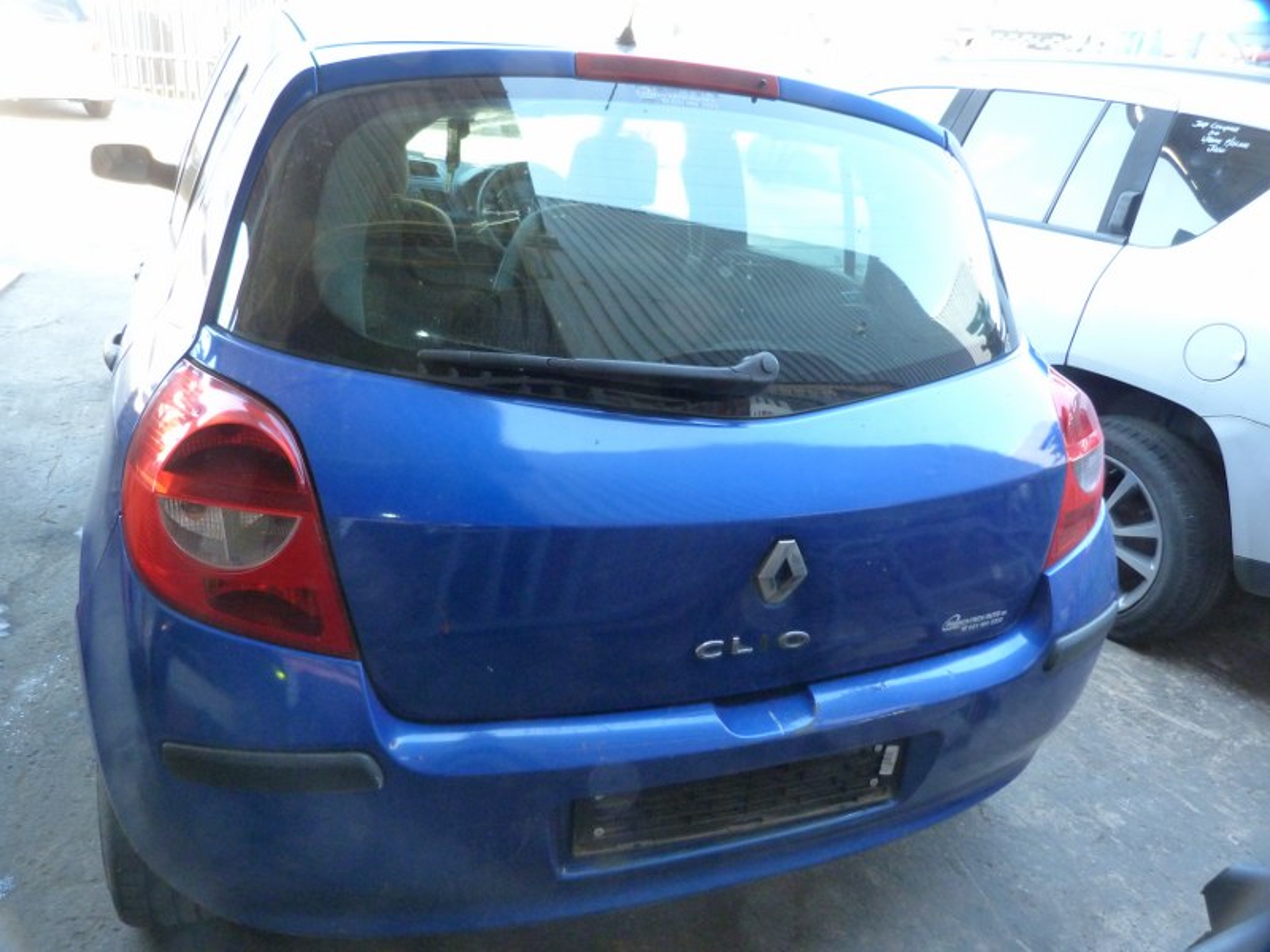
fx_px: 917
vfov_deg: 54.9
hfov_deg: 69.4
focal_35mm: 25
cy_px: 476
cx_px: 635
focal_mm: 4.5
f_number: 2.8
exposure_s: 1/50
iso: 400
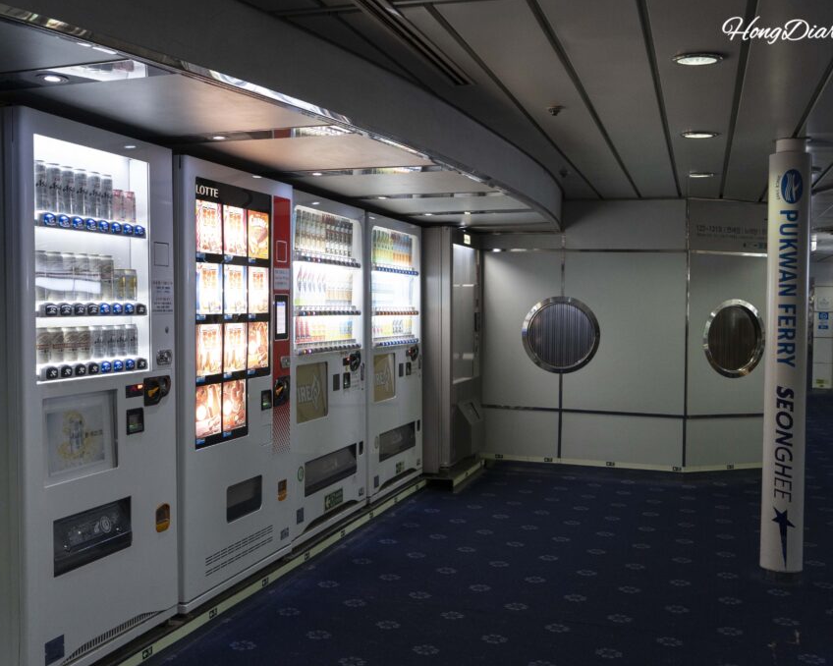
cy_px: 333
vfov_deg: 43.3
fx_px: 838
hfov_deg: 52.8
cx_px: 377
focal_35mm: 34
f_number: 4.5
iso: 2500
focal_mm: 30
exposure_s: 1/160
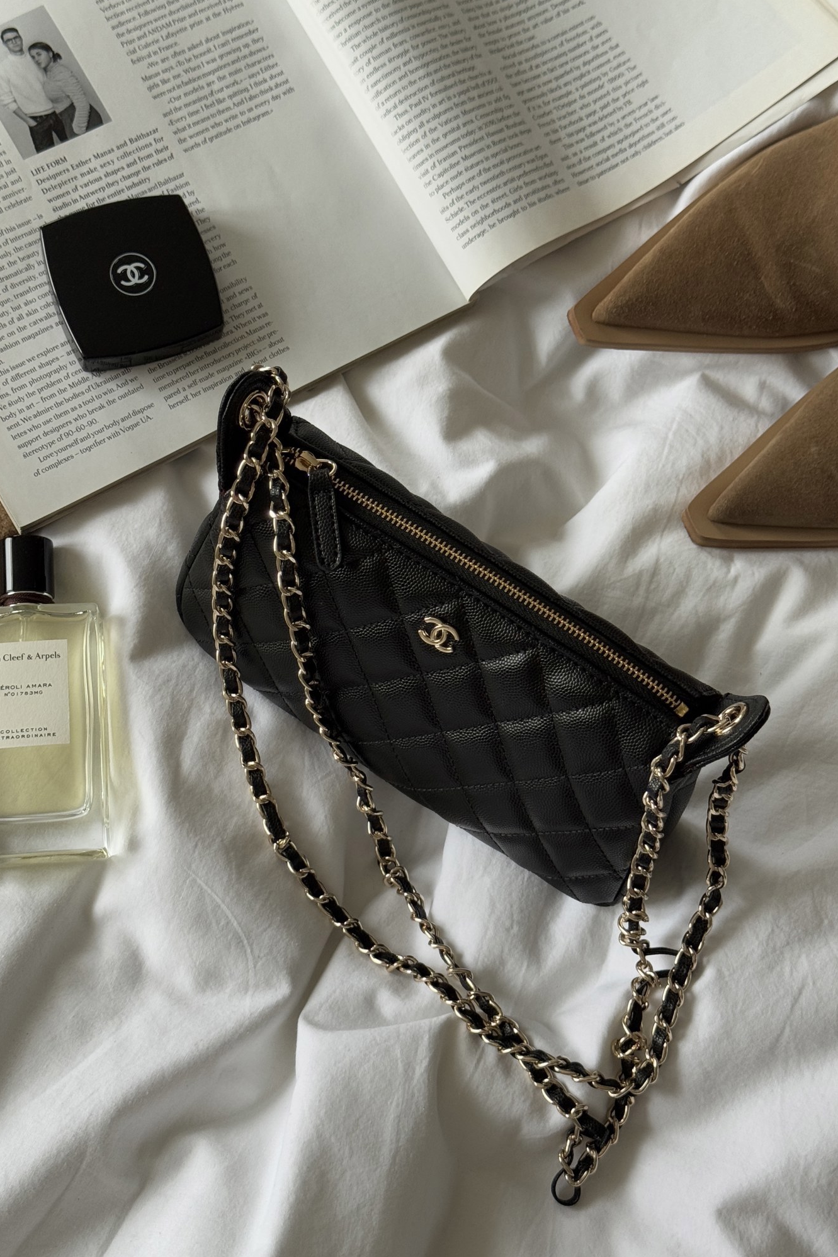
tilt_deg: -71.8
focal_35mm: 50
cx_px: 409
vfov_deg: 39.6
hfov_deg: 27.0
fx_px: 1746
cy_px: 628
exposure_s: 1/60
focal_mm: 6.76
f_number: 1.78
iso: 160
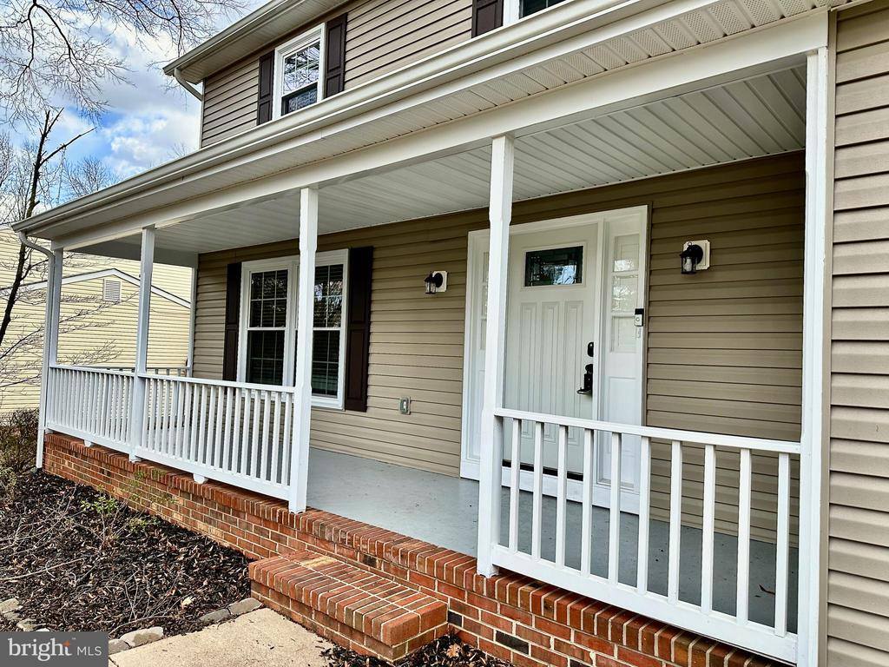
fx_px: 616
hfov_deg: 71.6
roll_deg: -2.4
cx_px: 444
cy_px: 334
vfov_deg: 56.8
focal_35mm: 24
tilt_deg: +1.5
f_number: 1.78
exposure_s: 1/872
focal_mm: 6.86
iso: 80
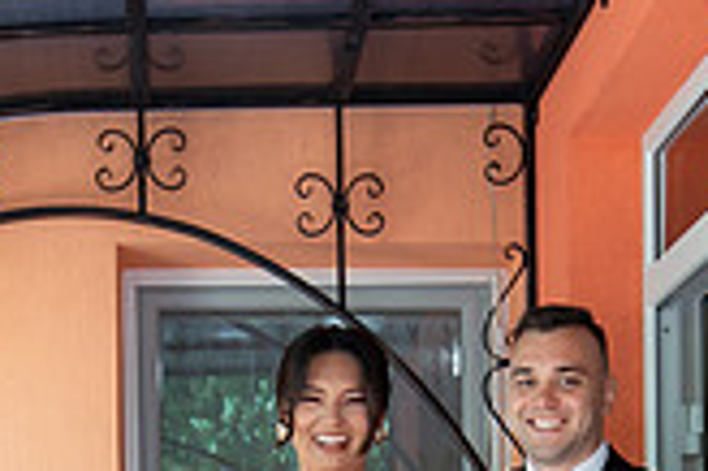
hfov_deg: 19.6
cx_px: 303
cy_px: 768
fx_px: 2043
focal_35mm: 104
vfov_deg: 12.3
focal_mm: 25
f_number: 2.8
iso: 100
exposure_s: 1/125
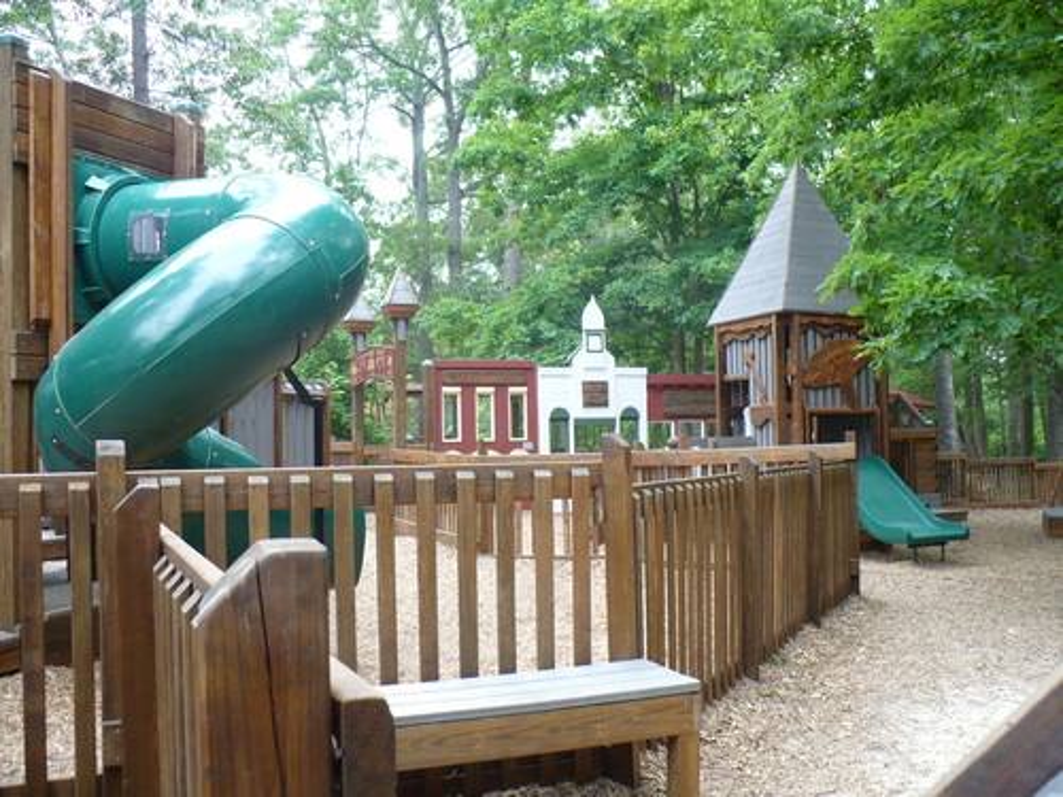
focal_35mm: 37
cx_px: 532
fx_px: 1136
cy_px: 398
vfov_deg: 38.7
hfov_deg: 50.1
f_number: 2.8
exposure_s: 1/50
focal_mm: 6.1
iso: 100
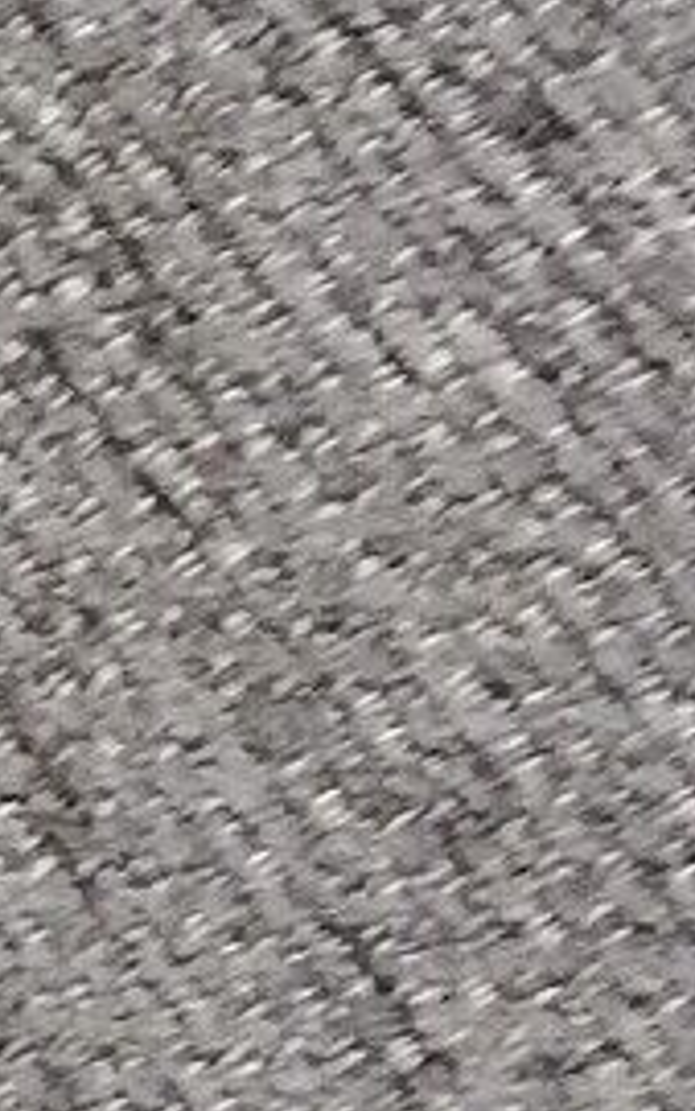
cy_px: 934
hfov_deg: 5.8
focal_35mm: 204
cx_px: -1740
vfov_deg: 10.2
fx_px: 6176
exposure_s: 1/50
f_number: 2.2
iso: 200
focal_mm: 3.81
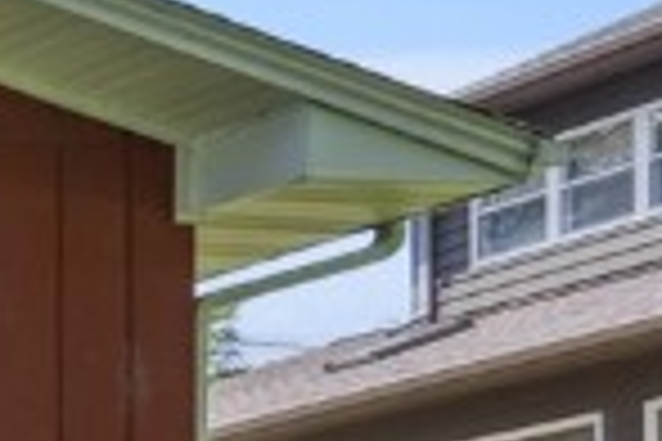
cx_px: -1909
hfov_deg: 8.5
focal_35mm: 125
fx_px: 2298
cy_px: 585
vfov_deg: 10.7
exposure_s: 1/400
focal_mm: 16
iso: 400
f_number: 9
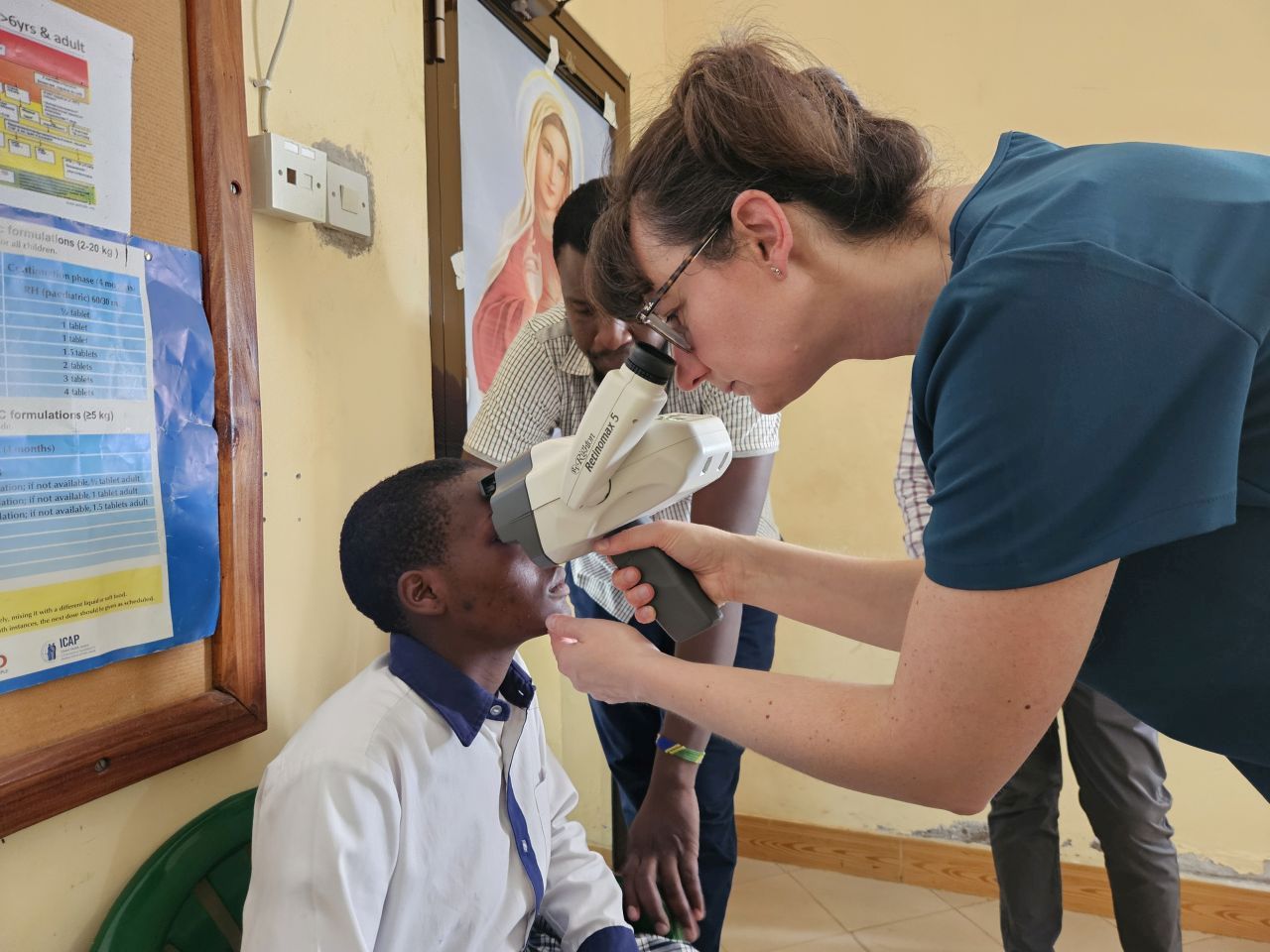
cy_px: 476
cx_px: 635
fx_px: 844
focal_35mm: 23
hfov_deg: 73.9
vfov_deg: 58.9
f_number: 1.8
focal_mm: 5.4
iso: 800
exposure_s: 1/25
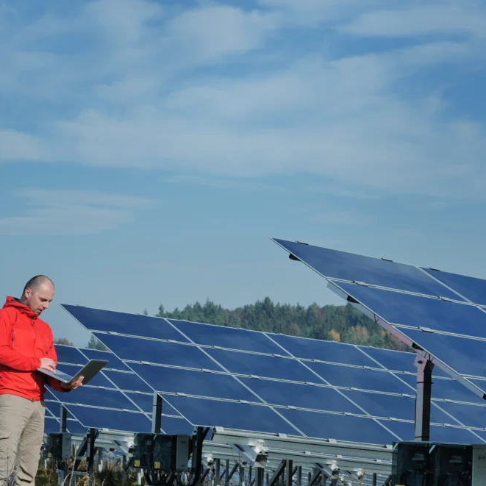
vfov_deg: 15.6
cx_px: 157
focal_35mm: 112
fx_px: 1779
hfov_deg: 15.5
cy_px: 240
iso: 100
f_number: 11
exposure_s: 1/250
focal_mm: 85
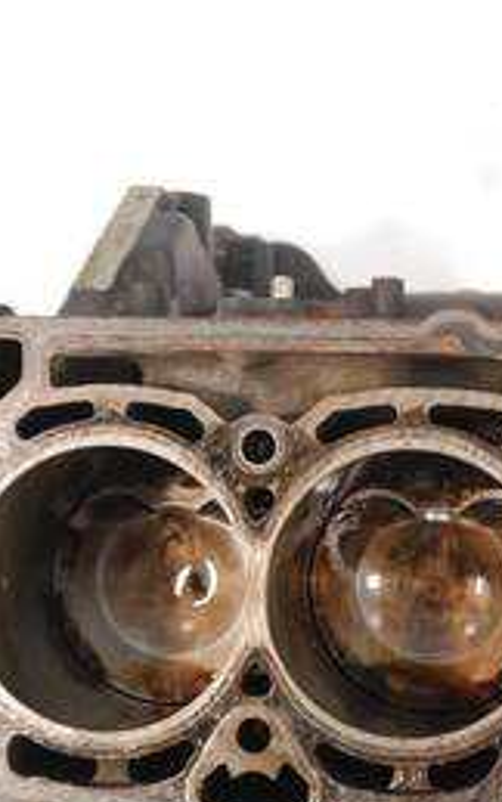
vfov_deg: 36.6
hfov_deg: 21.9
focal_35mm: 55
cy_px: 511
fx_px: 1203
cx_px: 589
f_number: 3.5
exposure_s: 1/60
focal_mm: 14
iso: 1250
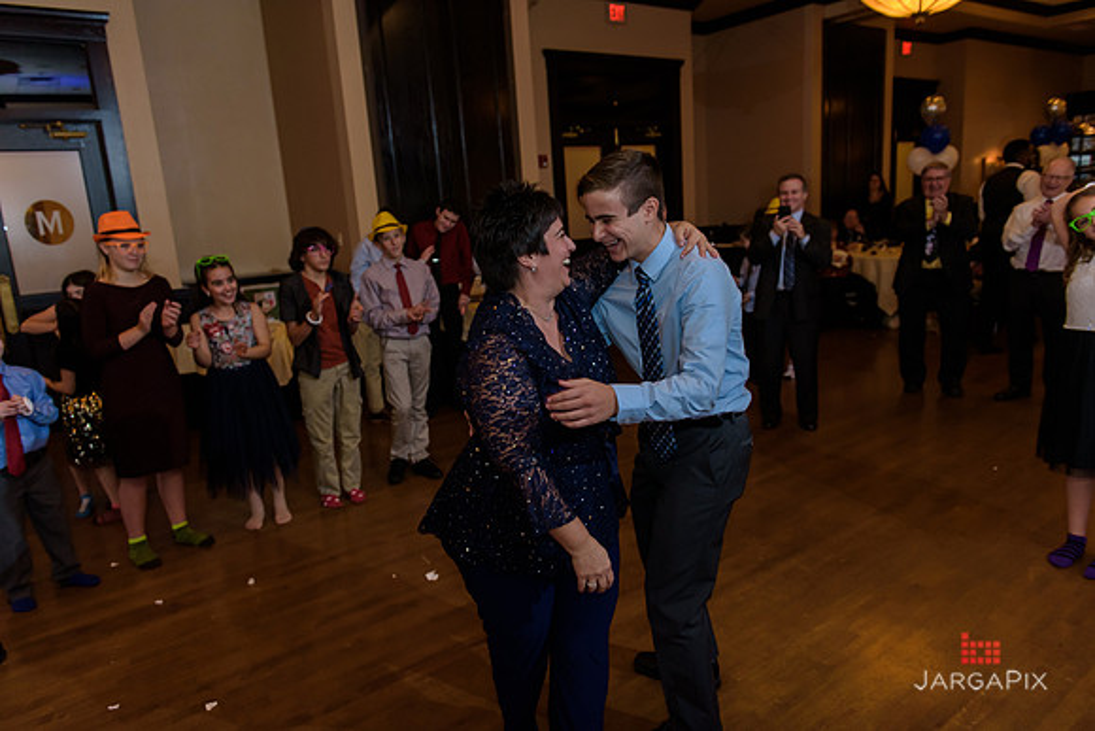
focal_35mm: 24
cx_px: 548
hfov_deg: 73.7
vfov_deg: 53.2
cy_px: 366
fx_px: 730
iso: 1250
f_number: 3.2
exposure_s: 1/125
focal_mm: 24
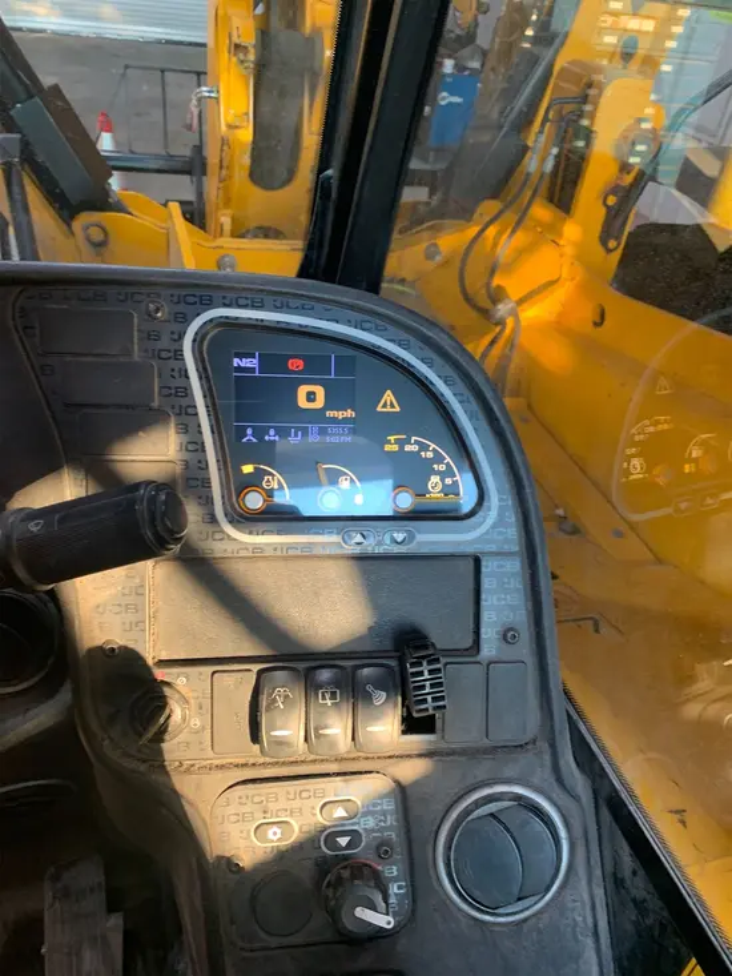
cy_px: 488
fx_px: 733
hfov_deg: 53.1
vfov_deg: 67.3
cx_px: 366
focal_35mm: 26
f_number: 1.8
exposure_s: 1/60
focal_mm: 4.25
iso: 100
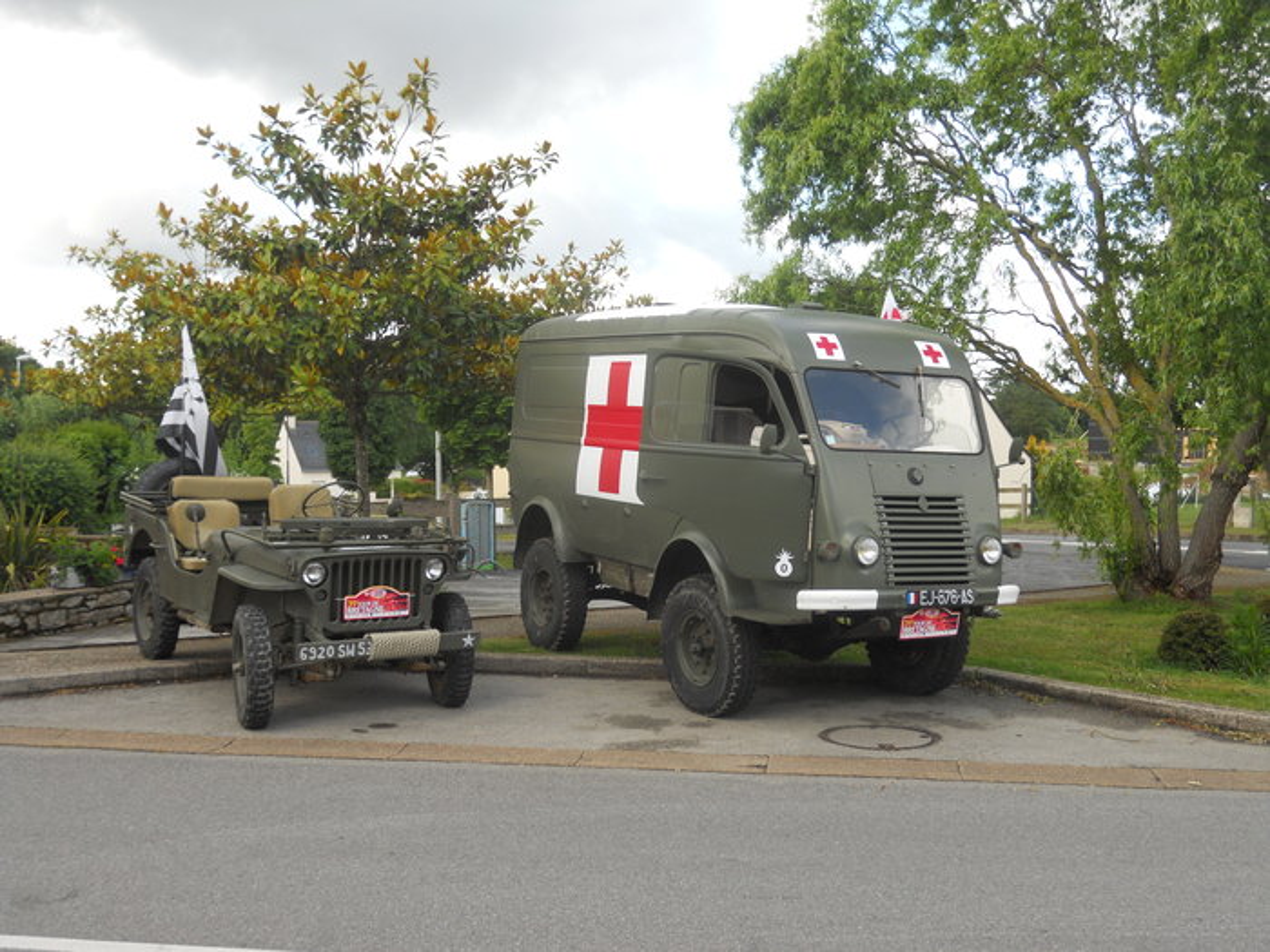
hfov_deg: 51.4
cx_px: 635
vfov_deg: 39.7
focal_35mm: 36
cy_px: 476
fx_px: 1321
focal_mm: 6.4
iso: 80
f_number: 3
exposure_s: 1/250
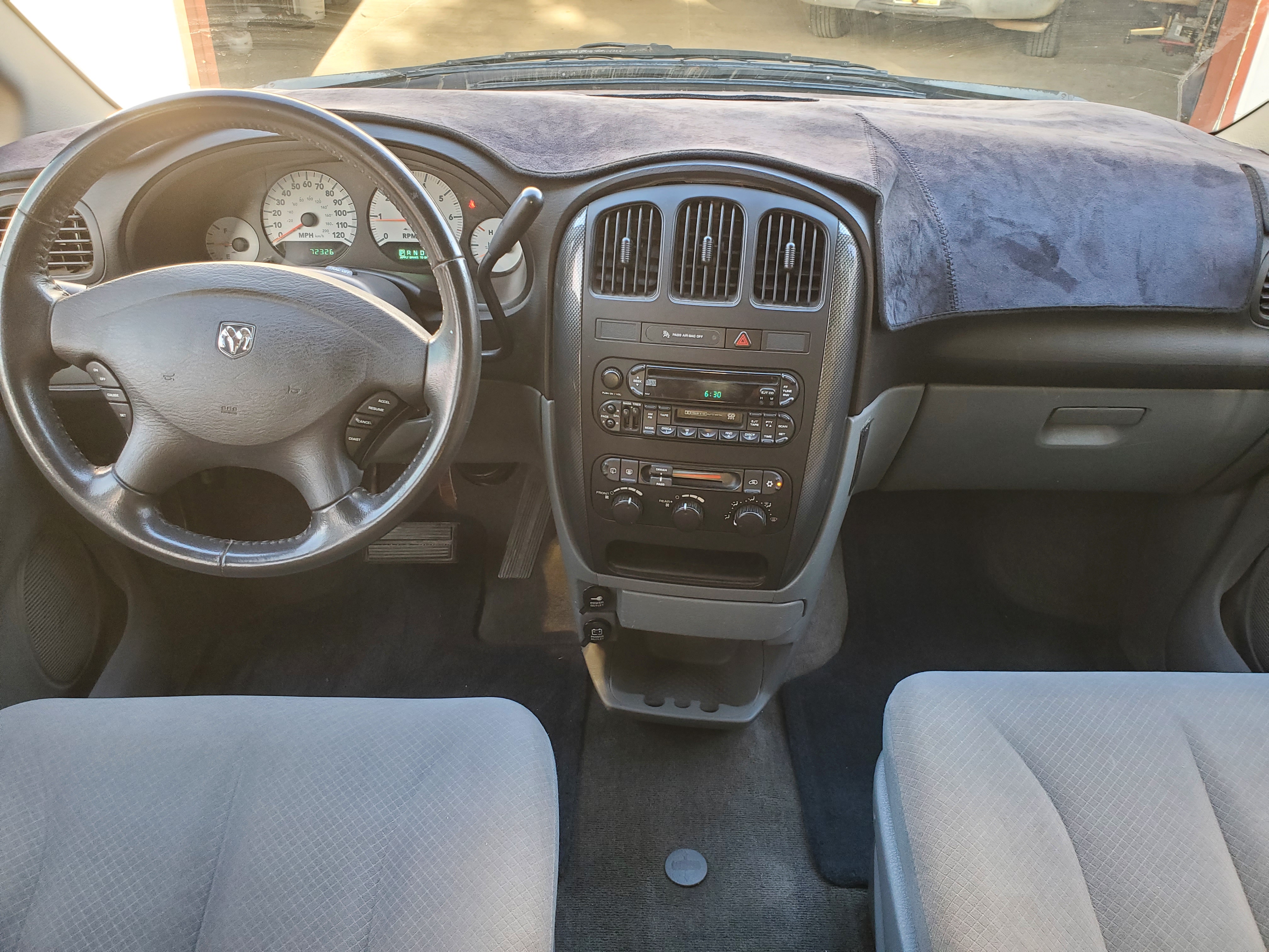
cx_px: 634
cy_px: 476
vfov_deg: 53.1
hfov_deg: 67.3
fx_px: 953
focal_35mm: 26
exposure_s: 1/31
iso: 160
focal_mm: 4.3
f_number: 2.4
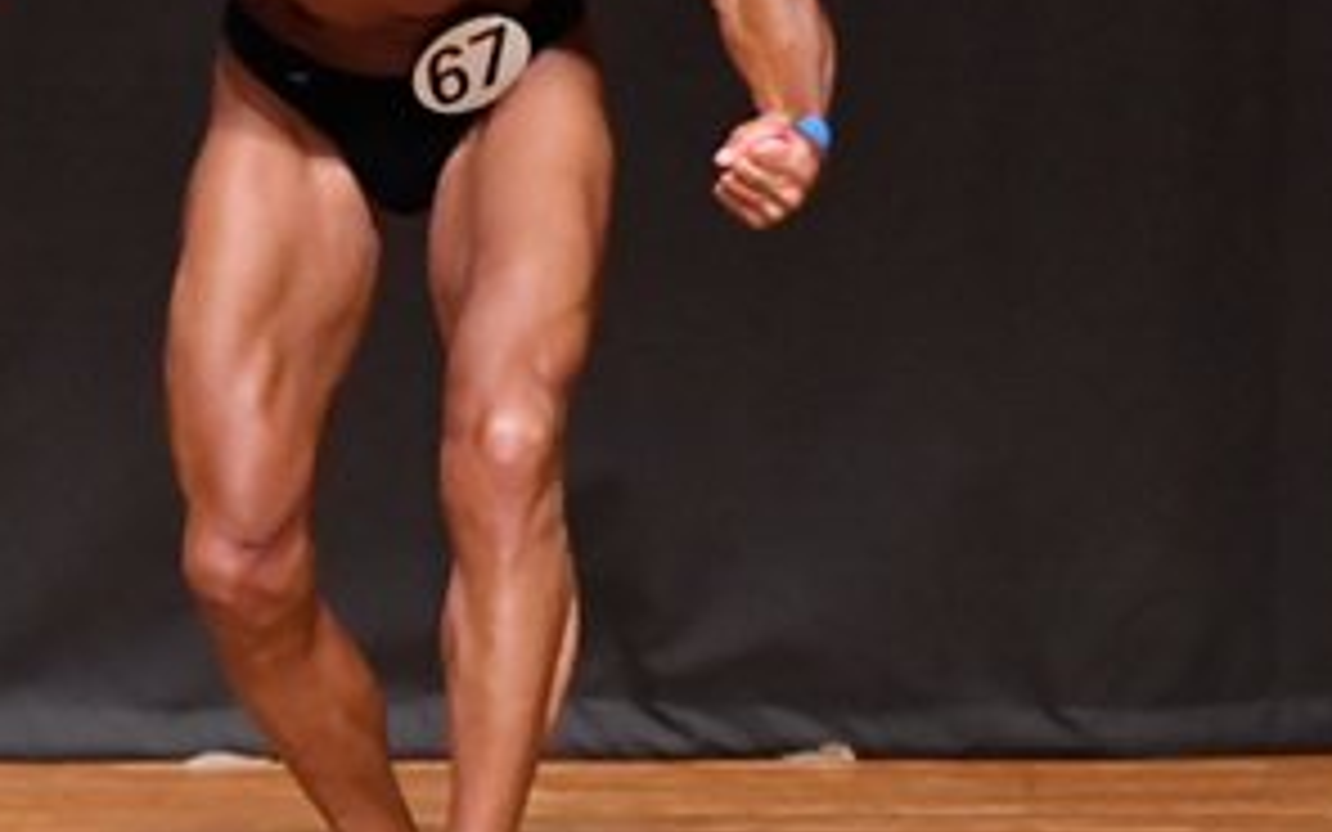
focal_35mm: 800
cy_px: 238
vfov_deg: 1.6
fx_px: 29041
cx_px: 331
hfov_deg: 2.6
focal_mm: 200
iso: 10000
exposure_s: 1/400
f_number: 5.6
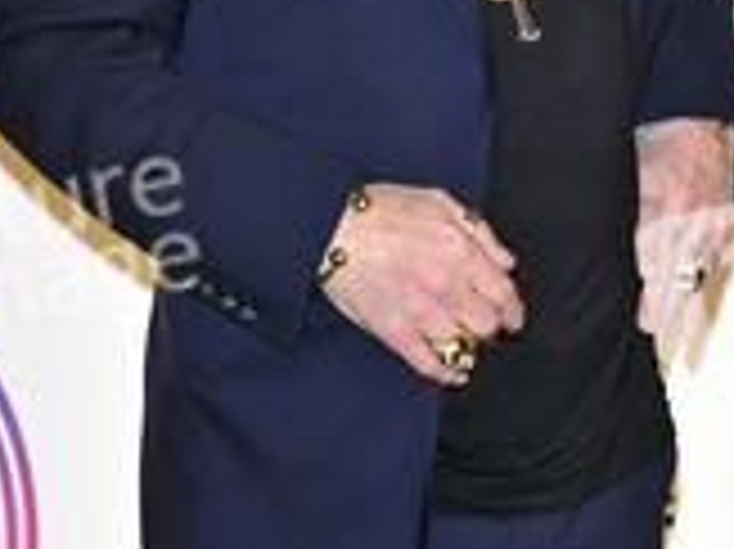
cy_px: 40
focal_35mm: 342
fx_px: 7246
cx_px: 462
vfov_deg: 4.3
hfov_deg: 5.8
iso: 800
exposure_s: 1/250
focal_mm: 145
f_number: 7.1
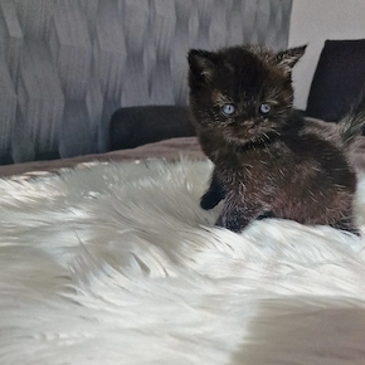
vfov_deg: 56.9
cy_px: 218
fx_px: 334
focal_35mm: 28
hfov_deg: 57.3
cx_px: 177
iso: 50
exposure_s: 1/385
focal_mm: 6.4
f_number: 1.8
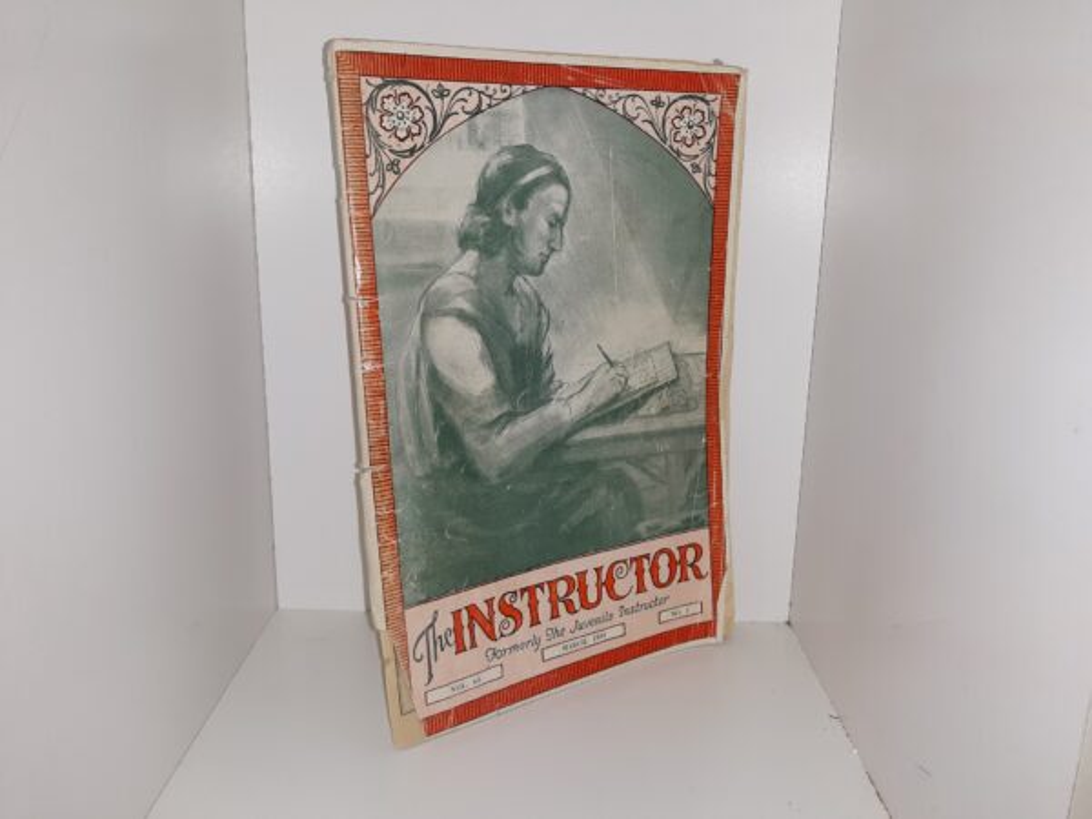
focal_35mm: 28
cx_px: 546
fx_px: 883
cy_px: 410
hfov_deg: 63.4
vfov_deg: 49.7
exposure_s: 1/145
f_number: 1.7
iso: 40
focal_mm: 3.7
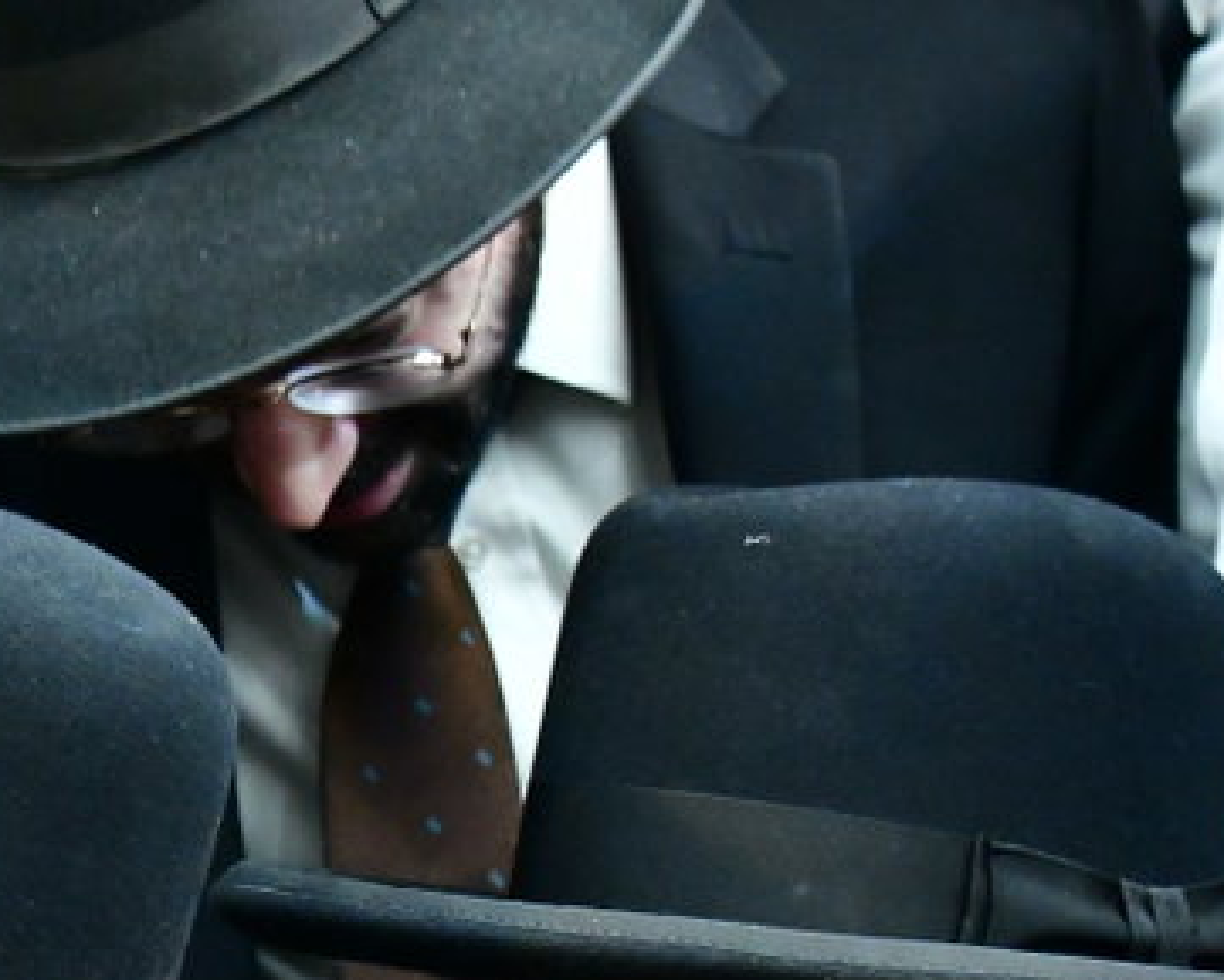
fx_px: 5798
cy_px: 1256
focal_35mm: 160
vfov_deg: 9.5
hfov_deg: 11.8
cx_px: -170
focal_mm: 44
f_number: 5.6
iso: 3200
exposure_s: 1/100
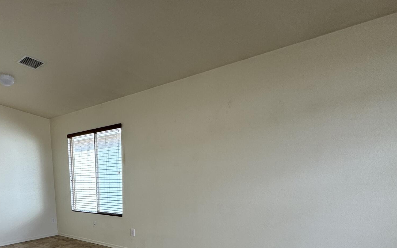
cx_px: 77
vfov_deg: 36.8
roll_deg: +3.2
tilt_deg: -14.8
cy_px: 257
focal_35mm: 30
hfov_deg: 57.9
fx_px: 325
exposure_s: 1/99
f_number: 2.2
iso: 50
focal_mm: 2.22
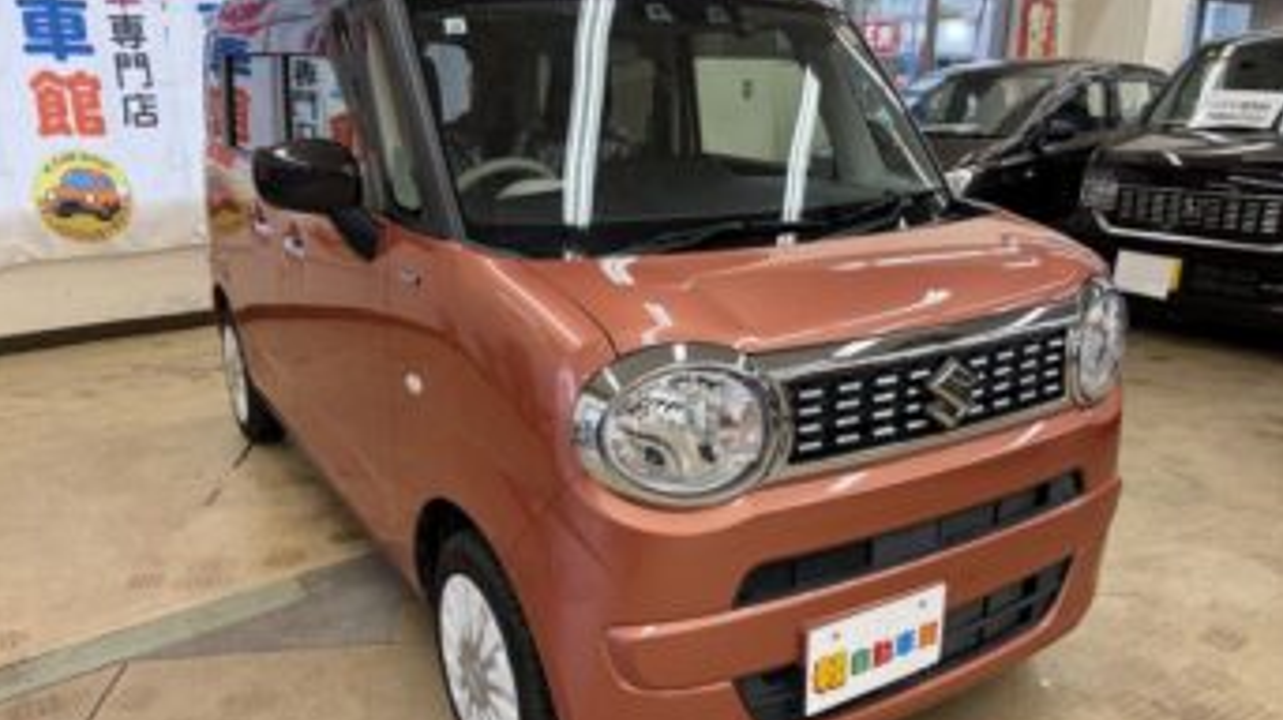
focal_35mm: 29
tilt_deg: -17.6
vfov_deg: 40.1
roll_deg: +0.9
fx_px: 986
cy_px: 399
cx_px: 638
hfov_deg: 66.1
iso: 64
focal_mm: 5.96
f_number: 1.6
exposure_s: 1/100
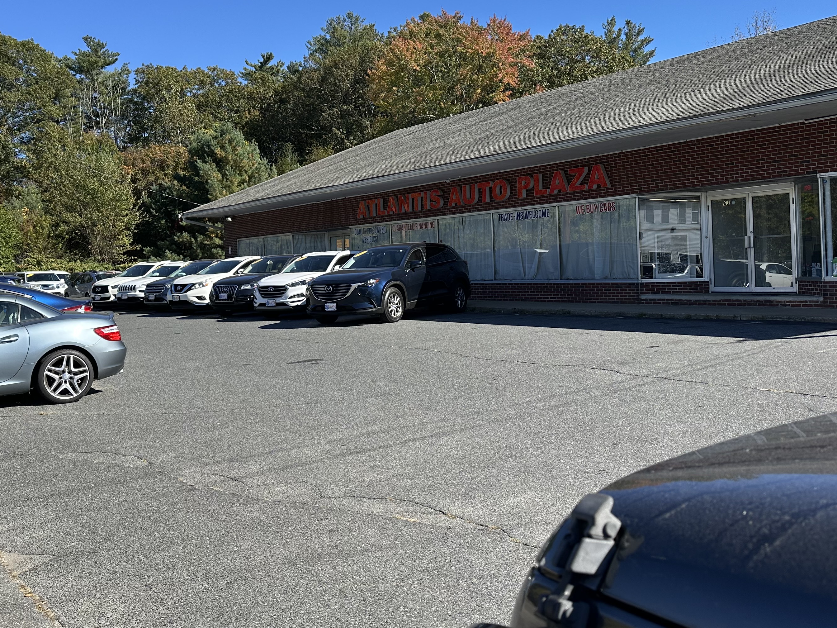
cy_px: 256
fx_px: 870
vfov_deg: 39.5
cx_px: 332
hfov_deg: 51.0
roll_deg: +0.6
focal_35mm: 36
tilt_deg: +1.4
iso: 80
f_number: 1.78
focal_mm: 6.86
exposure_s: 1/2809
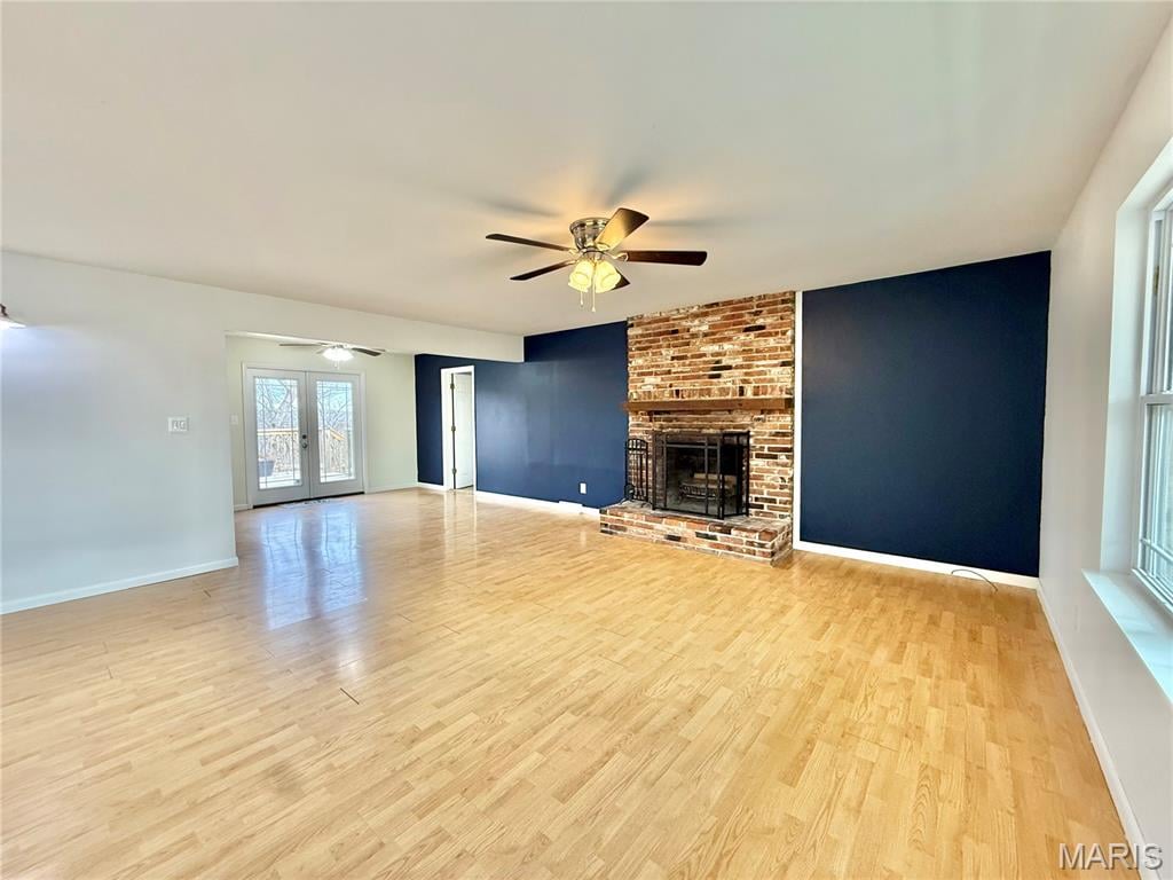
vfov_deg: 85.7
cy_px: 440
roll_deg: +0.2
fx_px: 474
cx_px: 586
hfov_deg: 102.1
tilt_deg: -2.7
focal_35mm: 14
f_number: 2.2
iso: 400
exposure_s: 1/120
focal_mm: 2.22
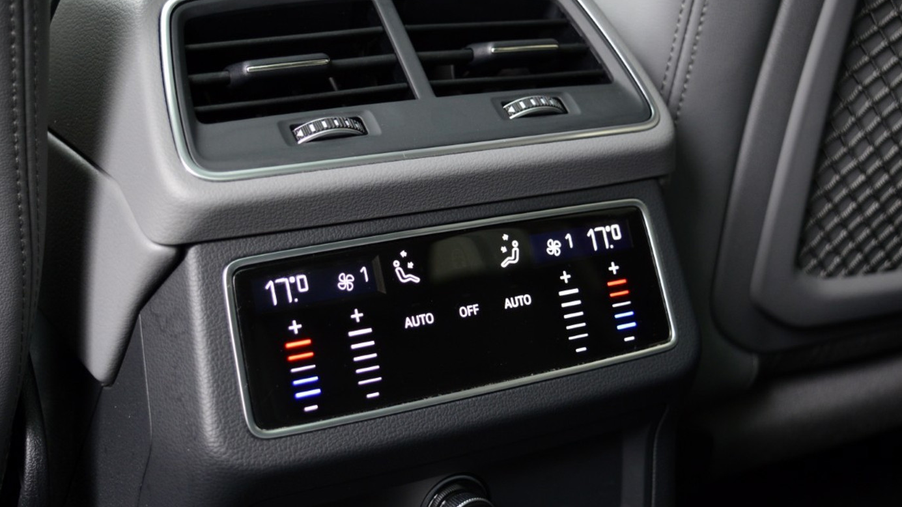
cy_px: 218
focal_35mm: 56
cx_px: 452
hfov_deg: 37.5
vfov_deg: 21.6
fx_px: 1328
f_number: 4.5
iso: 800
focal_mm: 35
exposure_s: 1/30
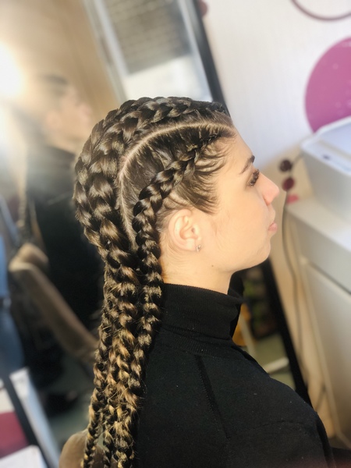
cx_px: 176
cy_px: 234
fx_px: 703
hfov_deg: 28.0
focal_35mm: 52
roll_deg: +15.6
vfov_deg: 36.8
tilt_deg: -24.9
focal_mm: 6
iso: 100
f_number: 2.4
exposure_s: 1/60
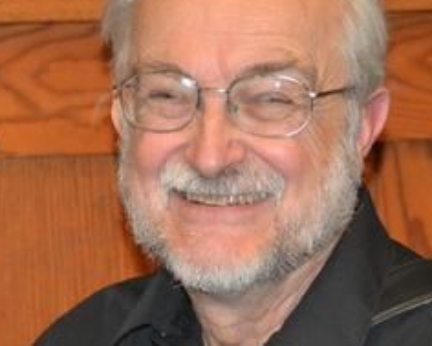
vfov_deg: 7.0
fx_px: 2814
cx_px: 203
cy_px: 280
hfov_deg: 8.8
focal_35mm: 220
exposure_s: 1/60
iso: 800
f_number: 5
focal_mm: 70
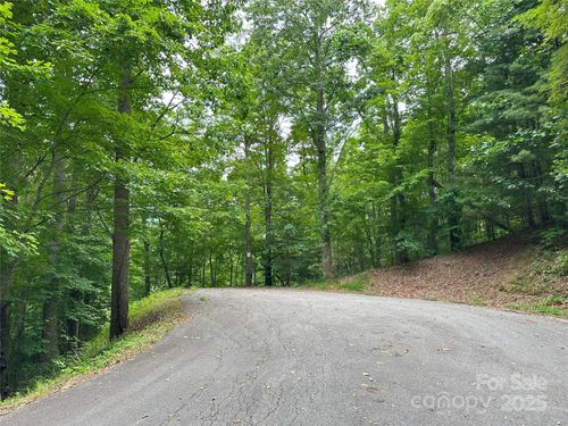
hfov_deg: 71.6
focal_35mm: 24
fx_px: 394
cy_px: 213
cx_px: 284
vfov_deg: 56.8
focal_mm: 6.86
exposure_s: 1/126
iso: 64
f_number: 1.78
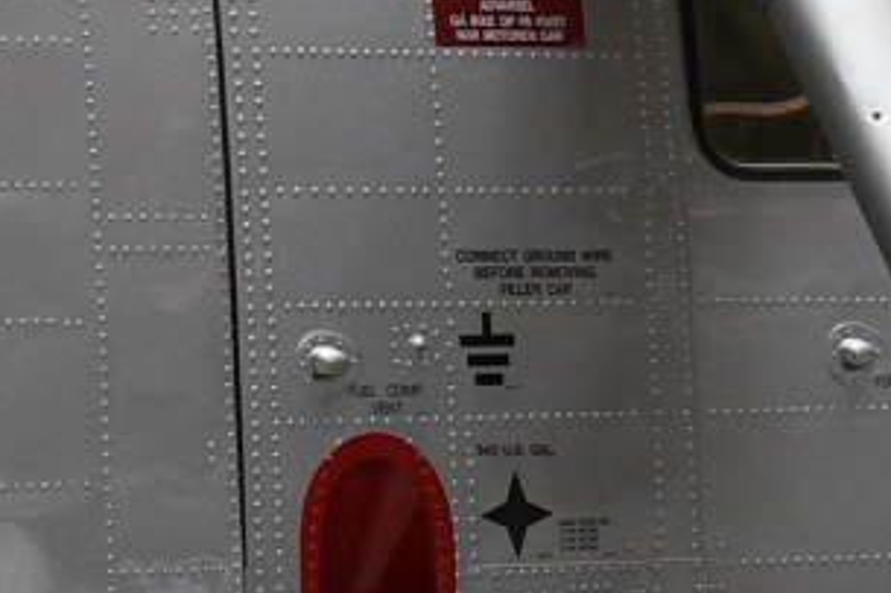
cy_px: 222
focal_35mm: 236
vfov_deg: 5.8
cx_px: -79
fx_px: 5838
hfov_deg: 8.7
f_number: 5
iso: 640
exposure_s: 1/100
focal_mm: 20
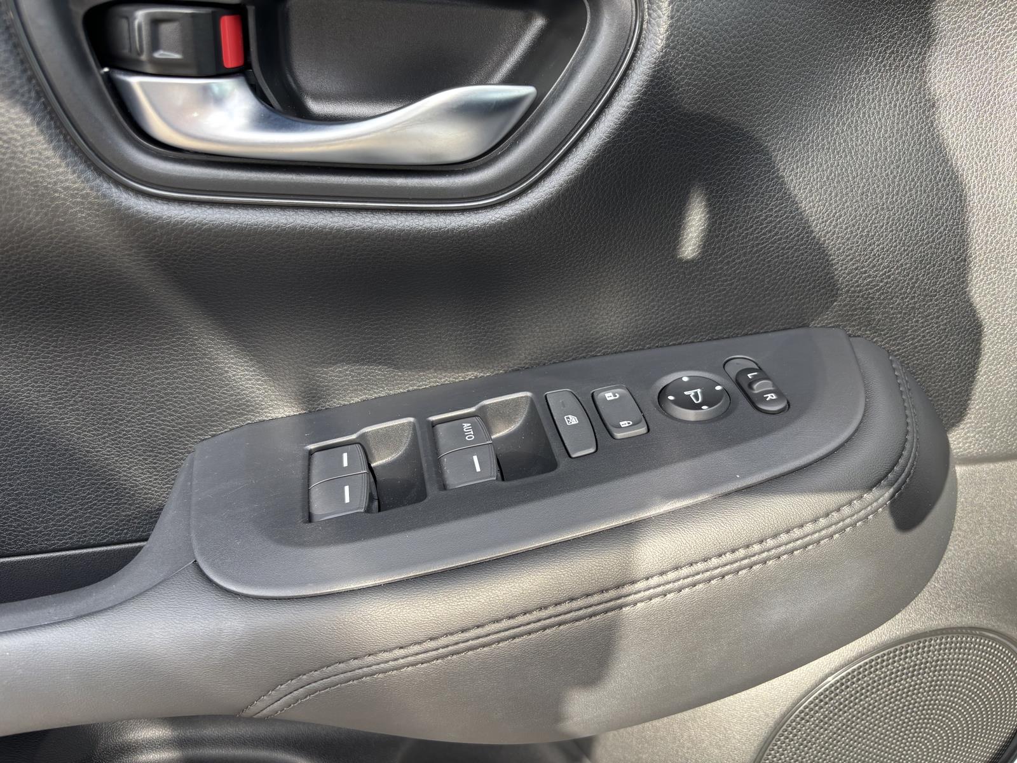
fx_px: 764
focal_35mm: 26
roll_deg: -4.9
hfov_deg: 67.3
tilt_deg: -25.9
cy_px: 382
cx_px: 508
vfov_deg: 53.1
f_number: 1.6
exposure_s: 1/150
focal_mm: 5.96
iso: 40
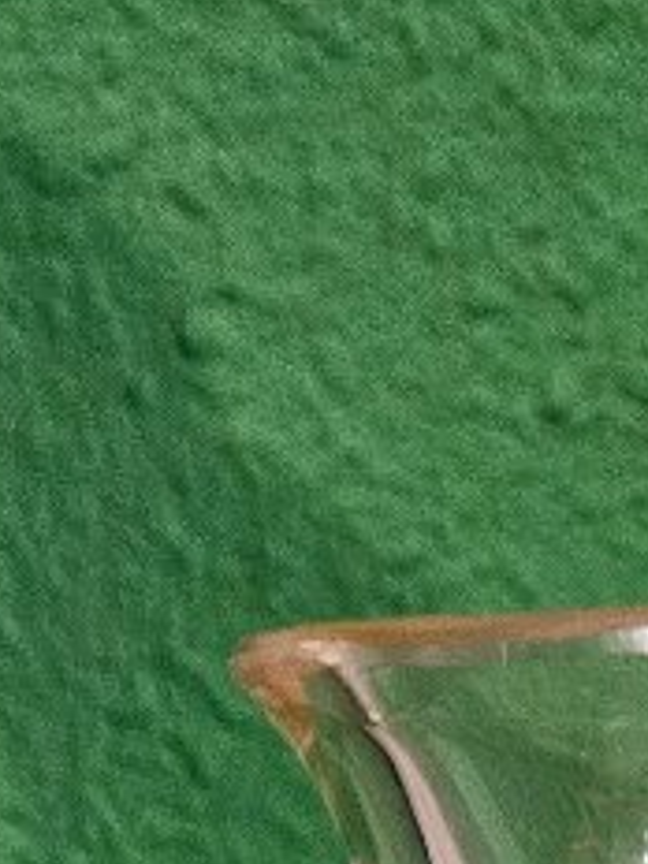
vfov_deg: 13.8
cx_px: 905
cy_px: 1769
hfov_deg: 12.0
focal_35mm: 119
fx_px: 2970
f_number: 1.8
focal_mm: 5.4
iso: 640
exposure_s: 1/50
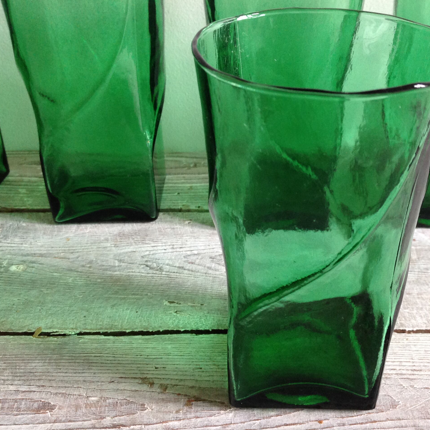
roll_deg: -1.4
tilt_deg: -34.6
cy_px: 214
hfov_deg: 39.8
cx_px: 263
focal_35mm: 42
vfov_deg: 40.0
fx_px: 590
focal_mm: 4.28
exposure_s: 1/15
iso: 160
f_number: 2.4
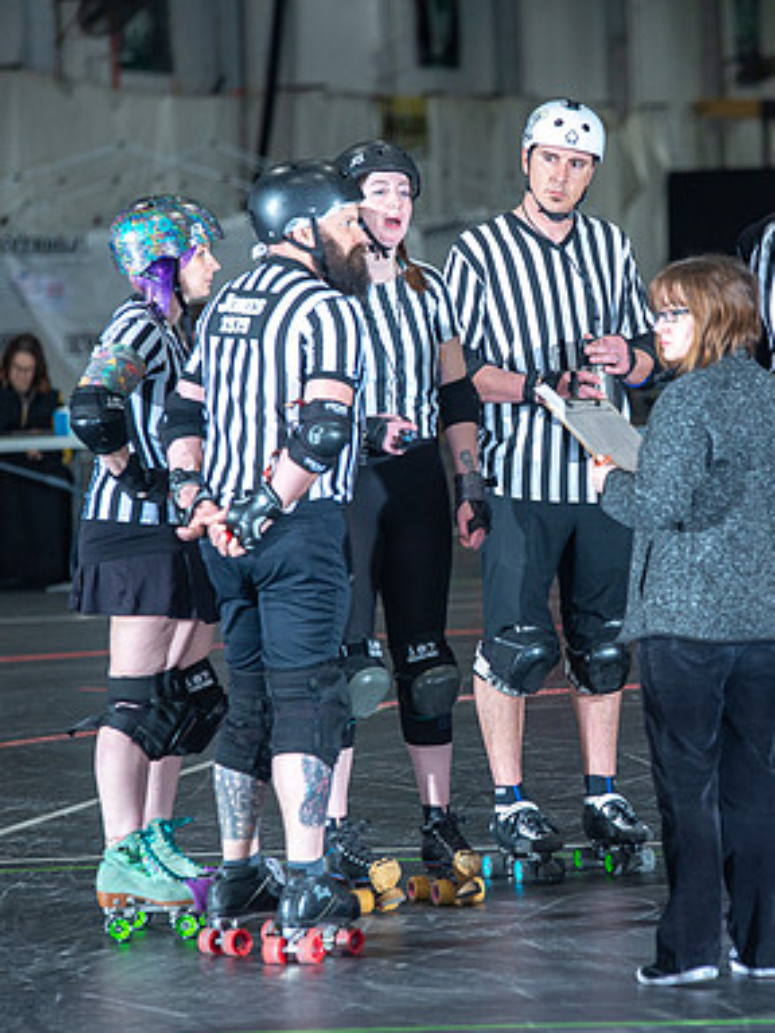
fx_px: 8030
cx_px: 587
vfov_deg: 7.4
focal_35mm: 269
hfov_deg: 5.5
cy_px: 515
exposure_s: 1/160
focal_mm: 185
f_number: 4.5
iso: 800
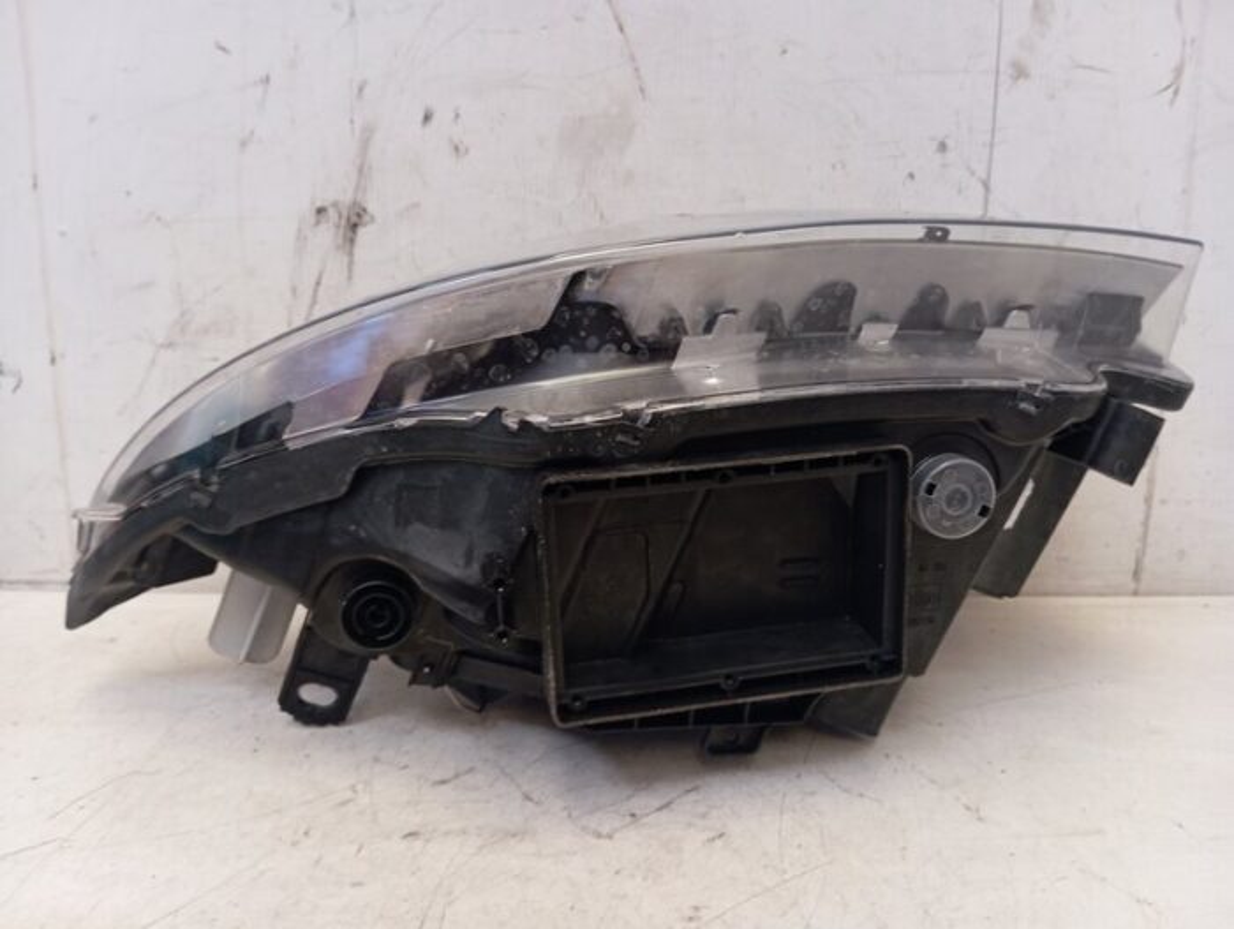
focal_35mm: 28
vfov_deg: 49.9
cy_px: 464
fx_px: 1000
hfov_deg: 63.4
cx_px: 617
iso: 306
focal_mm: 4.22
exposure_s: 1/33.3
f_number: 1.8
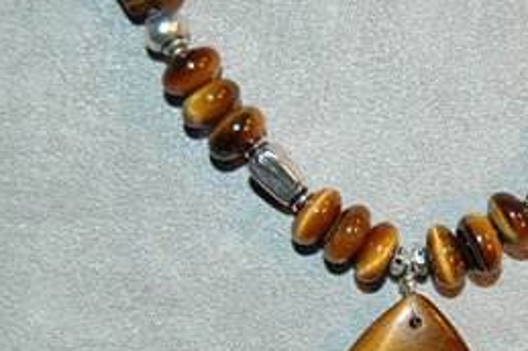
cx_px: 373
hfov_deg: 23.7
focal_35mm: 85
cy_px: 270
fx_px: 1249
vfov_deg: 15.9
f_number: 3.8
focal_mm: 23
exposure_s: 1/60
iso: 200
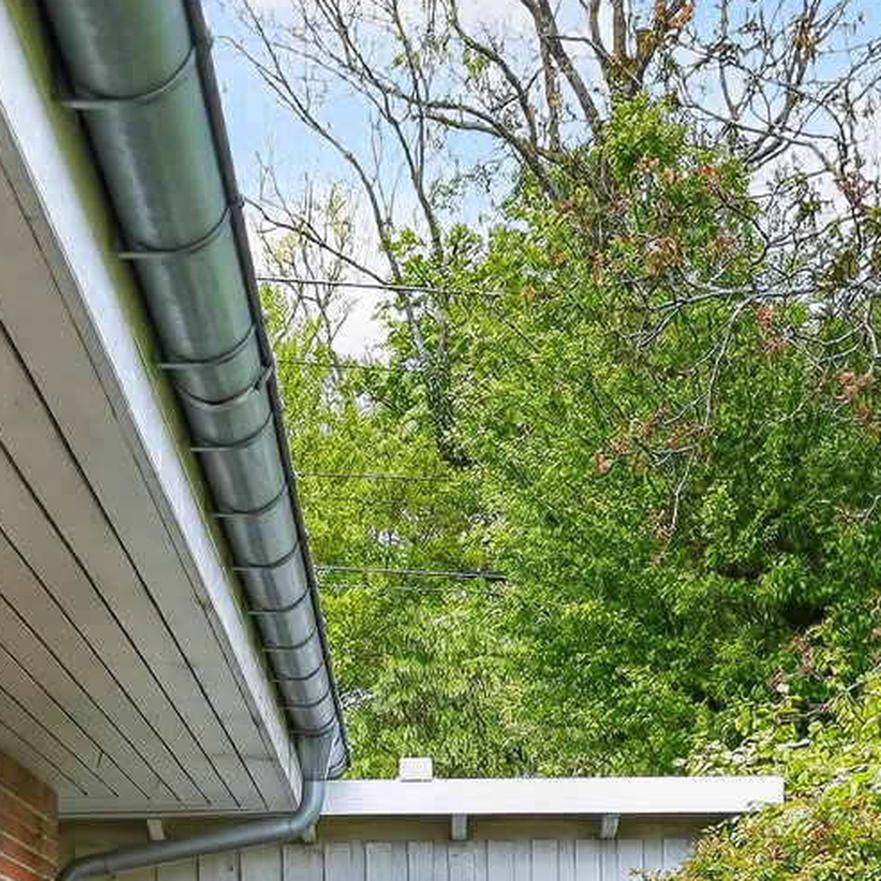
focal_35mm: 102
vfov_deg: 16.3
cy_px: 1078
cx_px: 248
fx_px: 2937
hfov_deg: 17.0
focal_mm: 23
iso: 400
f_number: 8
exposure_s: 1/20
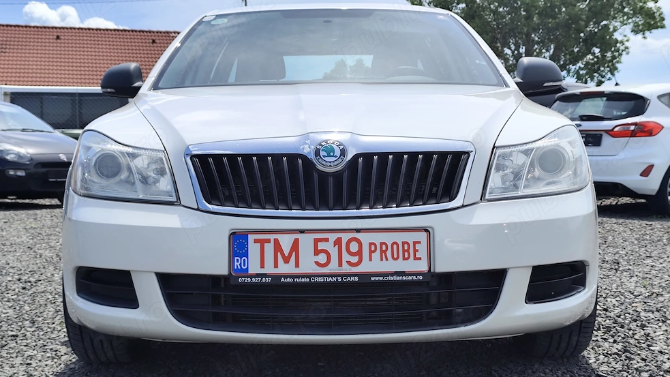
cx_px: 333
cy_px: 194
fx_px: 906
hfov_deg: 40.6
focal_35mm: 51
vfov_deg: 23.5
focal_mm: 6.19
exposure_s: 1/1508
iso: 50
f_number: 1.65
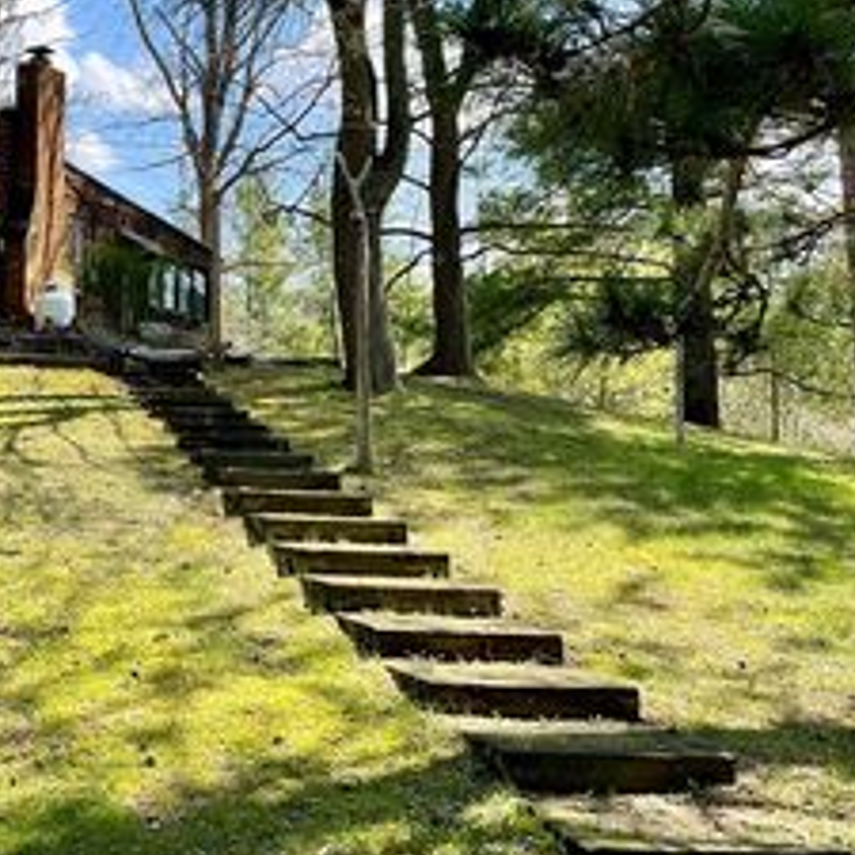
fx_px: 1425
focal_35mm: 51
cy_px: 317
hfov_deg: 30.2
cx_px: -65
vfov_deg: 33.2
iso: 32
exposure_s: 1/1082
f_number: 1.6
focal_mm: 4.2
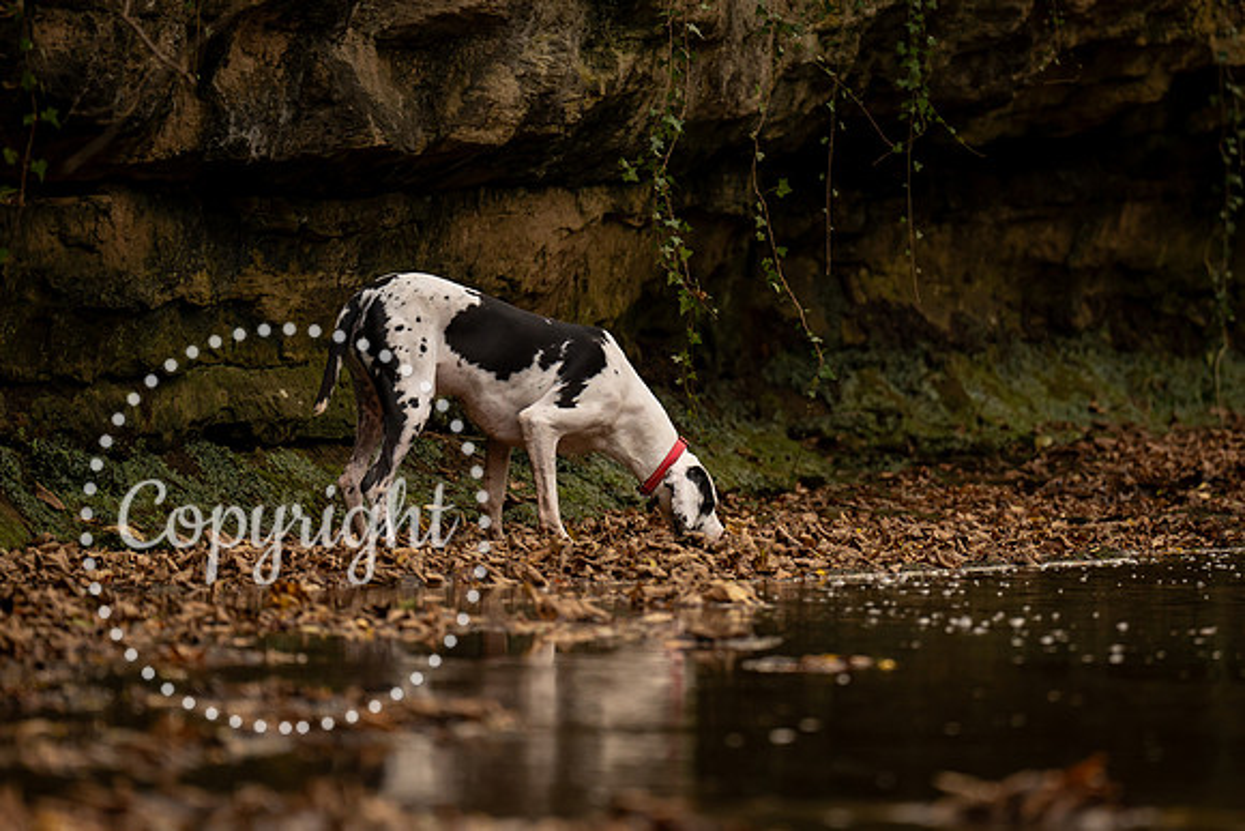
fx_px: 10964
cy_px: 371
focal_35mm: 317
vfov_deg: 4.3
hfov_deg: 6.5
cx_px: 680
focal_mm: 200
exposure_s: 1/640
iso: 500
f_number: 2.8
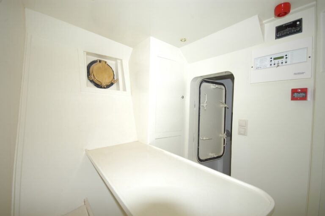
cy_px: 108
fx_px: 149
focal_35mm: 16
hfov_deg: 95.0
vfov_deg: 72.0
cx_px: 162
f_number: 4.2
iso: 200
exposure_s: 1.8
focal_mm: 11
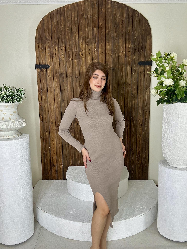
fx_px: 216
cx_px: 94
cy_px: 124
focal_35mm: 30
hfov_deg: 46.8
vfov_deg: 60.0
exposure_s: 1/100
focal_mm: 2.69
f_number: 1.9
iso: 32
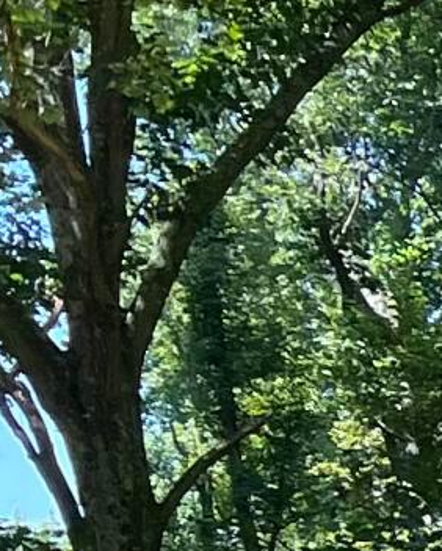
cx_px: 2296
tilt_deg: -5.3
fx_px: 3529
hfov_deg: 5.3
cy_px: 1233
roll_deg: +1.8
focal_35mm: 216
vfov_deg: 8.3
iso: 50
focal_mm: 5.7
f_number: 1.5
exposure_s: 1/658
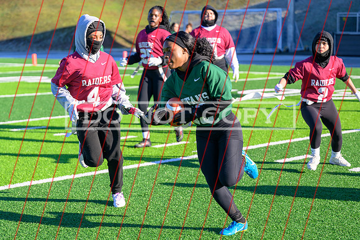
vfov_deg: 15.6
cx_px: 168
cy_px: 143
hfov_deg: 23.3
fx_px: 874
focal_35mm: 87
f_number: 2.8
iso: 160
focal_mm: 70
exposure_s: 1/1250
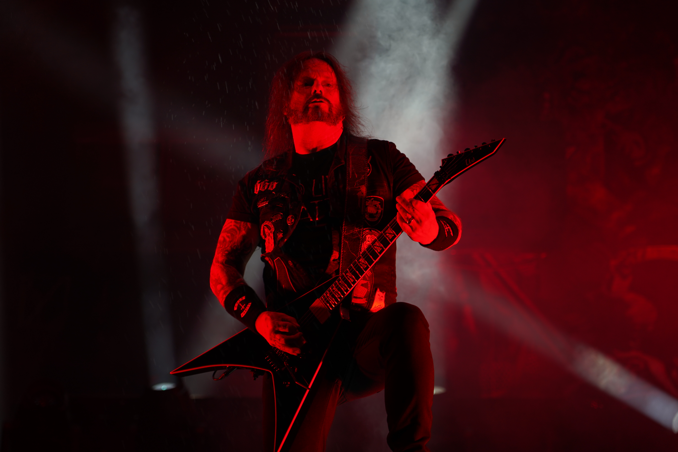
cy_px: 226
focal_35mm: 105
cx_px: 339
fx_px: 1977
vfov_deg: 13.0
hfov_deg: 19.5
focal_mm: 105
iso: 320
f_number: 4
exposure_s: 1/125
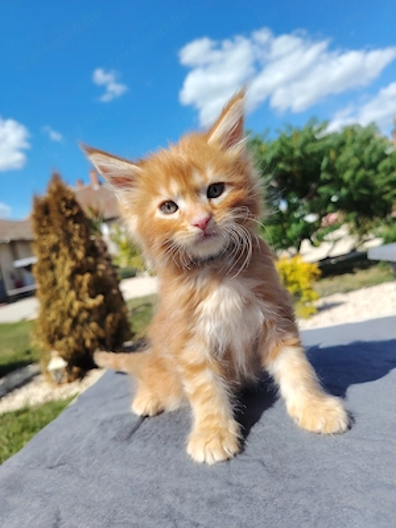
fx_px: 366
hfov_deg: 56.8
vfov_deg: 71.6
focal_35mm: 24
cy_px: 264
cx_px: 198
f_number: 1.75
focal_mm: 5.25
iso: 110
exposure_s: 1/973
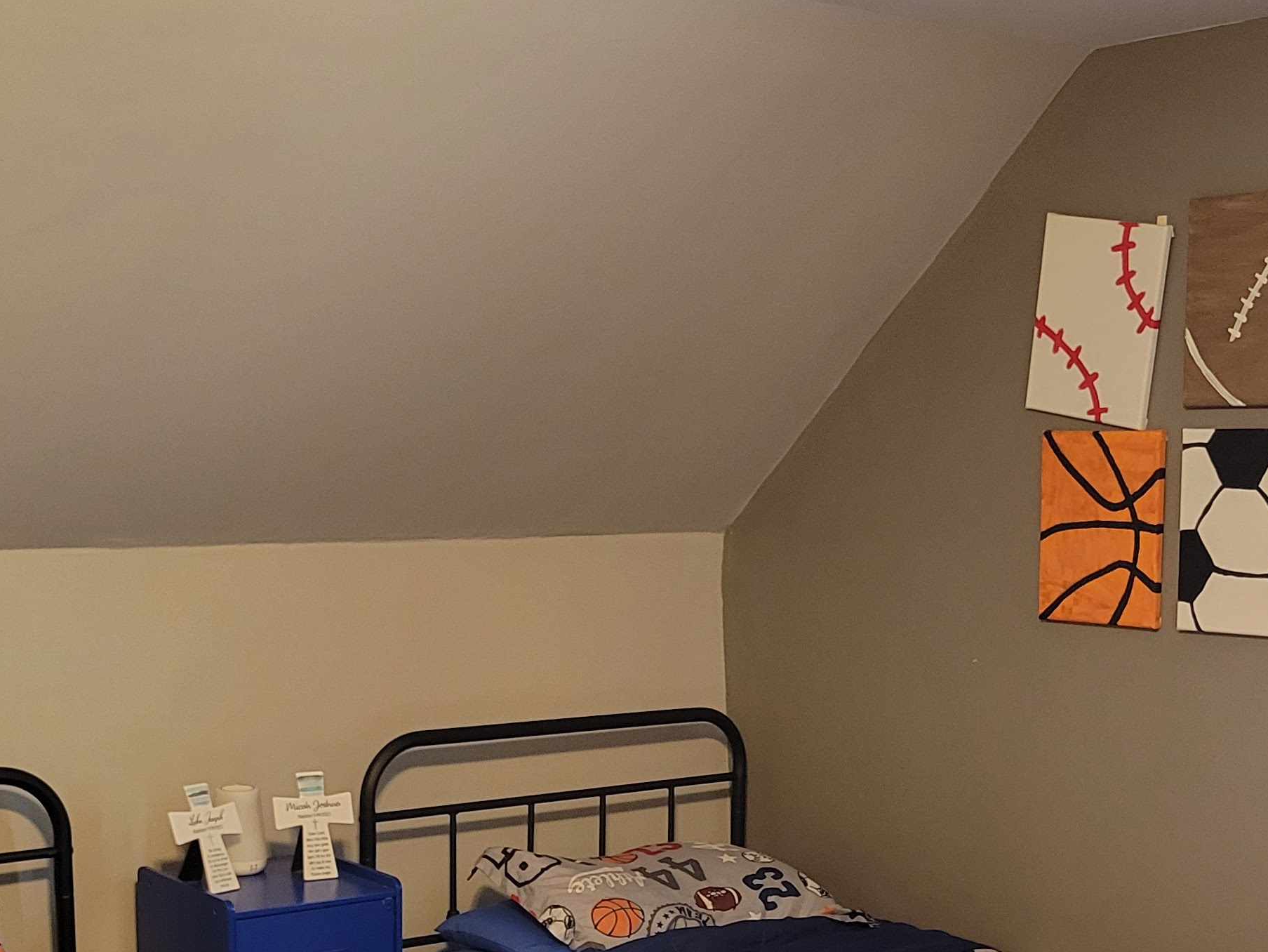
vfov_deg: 24.6
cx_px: 728
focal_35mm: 58
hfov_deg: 33.2
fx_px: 2125
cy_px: 835
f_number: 1.8
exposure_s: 1/40
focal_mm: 5.4
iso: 320
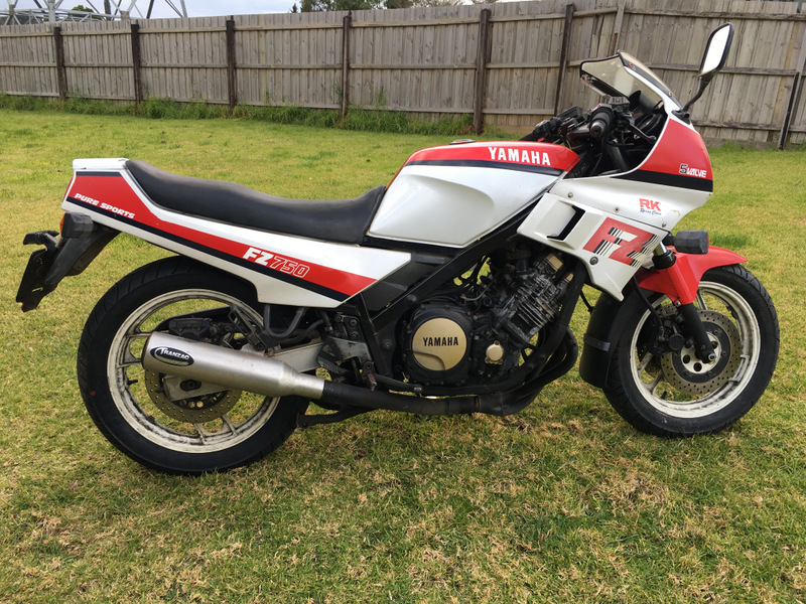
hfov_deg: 61.7
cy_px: 302
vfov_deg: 48.2
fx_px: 675
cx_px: 403
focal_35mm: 29
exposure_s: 1/103
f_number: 2.2
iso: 25
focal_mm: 4.15
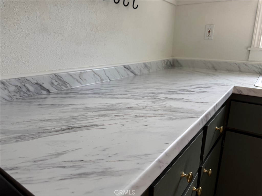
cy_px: 98
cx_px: 131
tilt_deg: -15.0
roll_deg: -1.5
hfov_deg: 71.6
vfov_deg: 56.8
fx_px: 182
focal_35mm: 24
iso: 80
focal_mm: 6.76
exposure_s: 1/296
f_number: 1.78
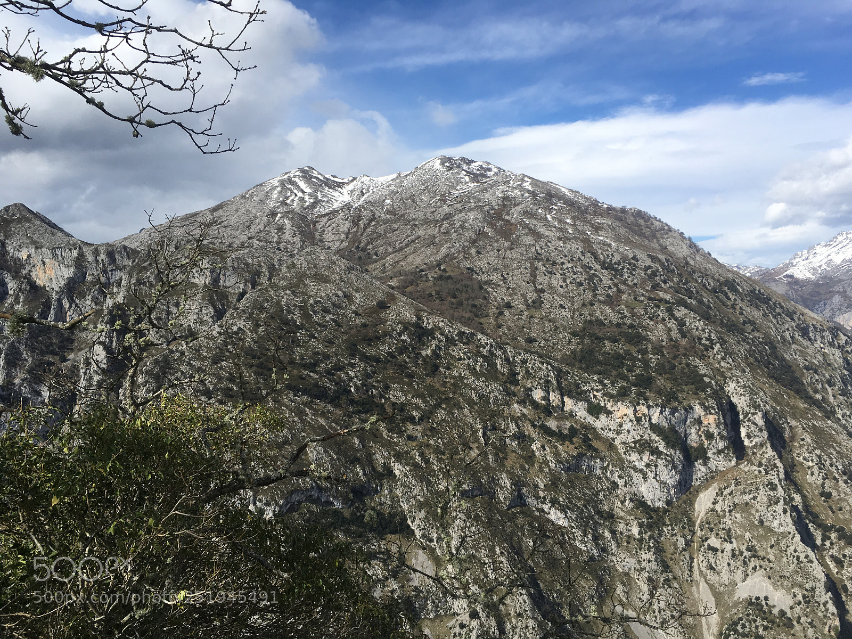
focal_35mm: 29
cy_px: 320
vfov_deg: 48.2
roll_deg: +0.3
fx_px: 714
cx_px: 426
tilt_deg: -3.5
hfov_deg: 61.7
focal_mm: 4.15
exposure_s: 1/2404
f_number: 2.2
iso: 25
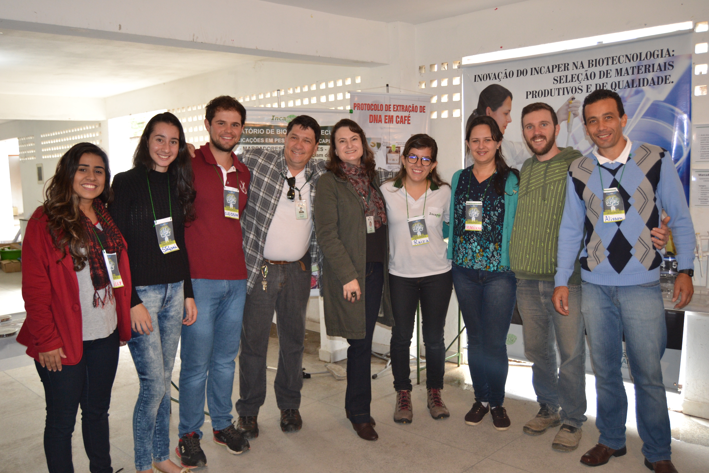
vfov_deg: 43.6
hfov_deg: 61.9
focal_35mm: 30
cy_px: 236
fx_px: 591
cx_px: 354
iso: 640
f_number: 3.5
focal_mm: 20
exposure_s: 1/60
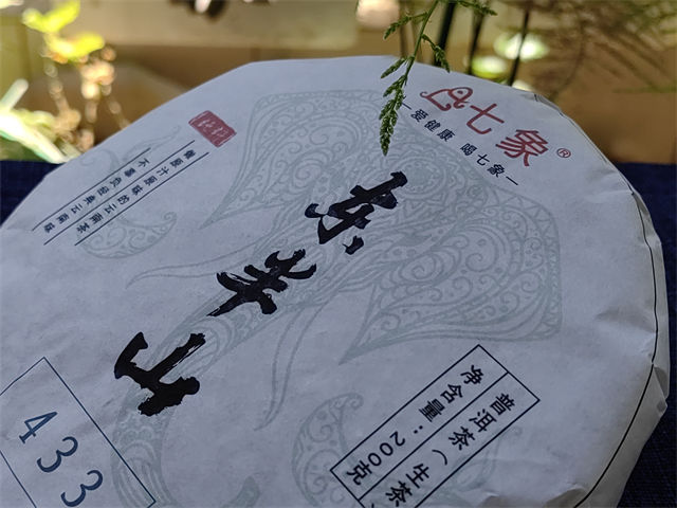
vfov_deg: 27.0
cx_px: 338
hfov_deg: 35.5
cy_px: 254
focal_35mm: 54
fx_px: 1056
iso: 50
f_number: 4
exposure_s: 1/595
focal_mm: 5.54
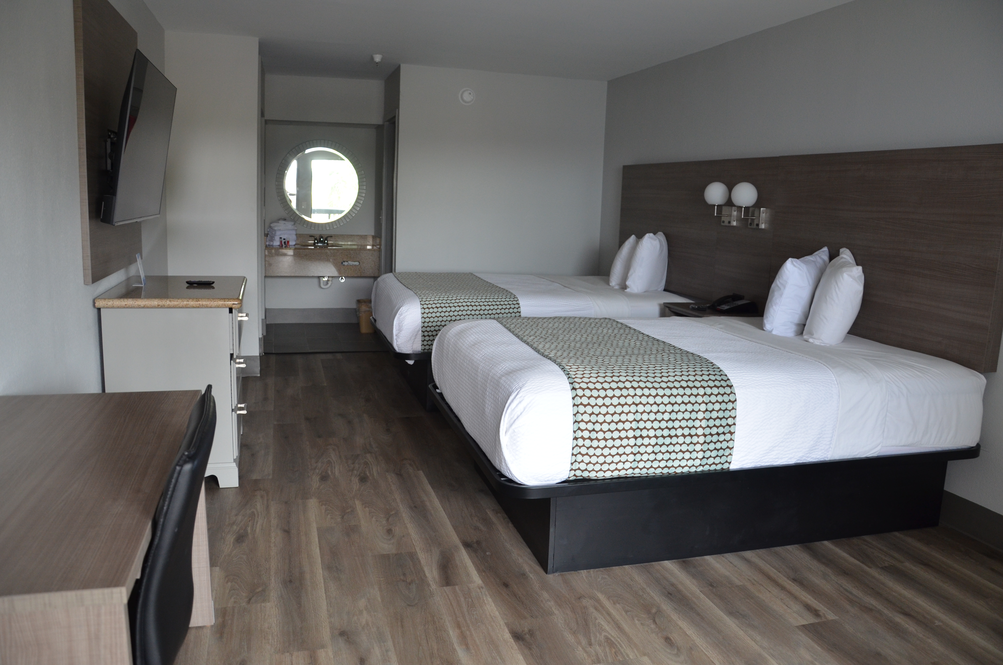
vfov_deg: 47.7
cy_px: 332
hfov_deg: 67.5
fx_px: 751
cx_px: 502
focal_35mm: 27
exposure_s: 1/60
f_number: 4
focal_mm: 18
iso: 500
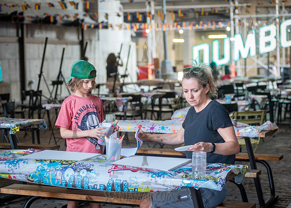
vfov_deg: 14.8
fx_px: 801
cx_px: 118
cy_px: 114
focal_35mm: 97
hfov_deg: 20.6
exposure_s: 1/160
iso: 2000
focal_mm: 80
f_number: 3.5
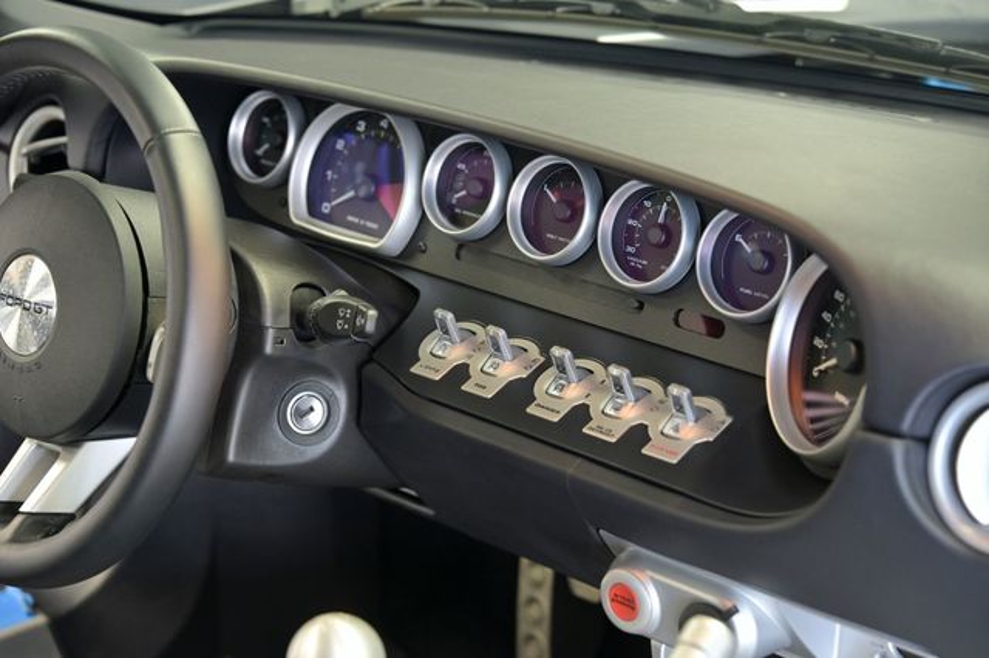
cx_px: 494
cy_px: 329
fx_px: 2059
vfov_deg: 18.2
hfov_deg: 27.0
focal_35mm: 75
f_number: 4.5
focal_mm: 75
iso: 1250
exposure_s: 1/60
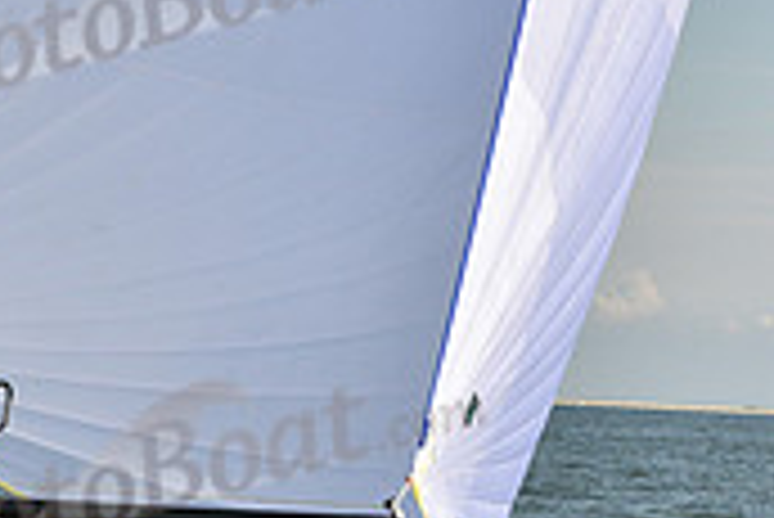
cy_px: 304
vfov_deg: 5.8
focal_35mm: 236
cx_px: -378
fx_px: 5078
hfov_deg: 8.5
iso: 320
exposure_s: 1/640
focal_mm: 70
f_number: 13
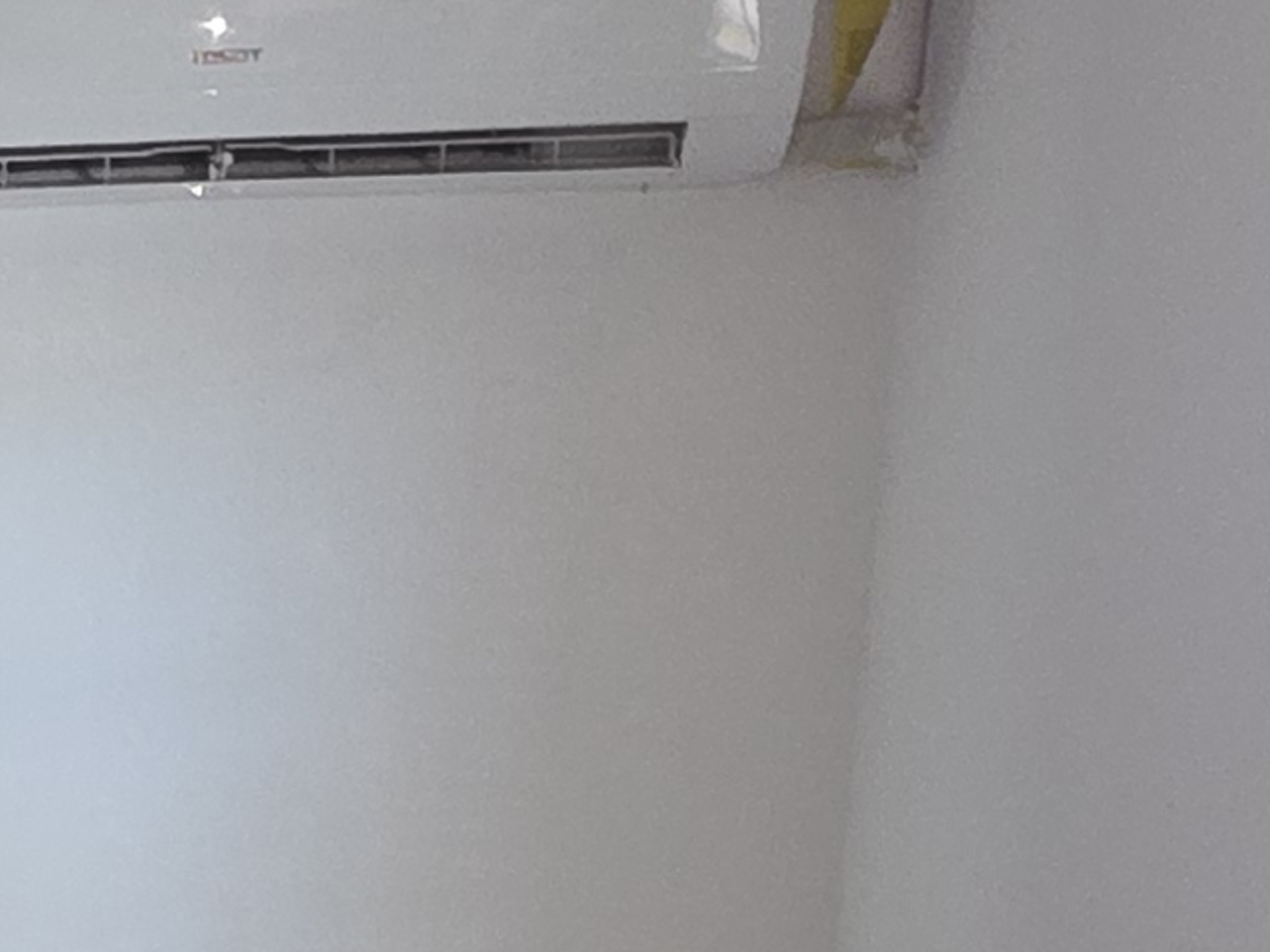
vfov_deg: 17.5
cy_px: 1063
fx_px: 2971
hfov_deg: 18.2
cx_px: -1116
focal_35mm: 81
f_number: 1.9
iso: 400
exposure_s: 1/24
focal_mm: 2.2
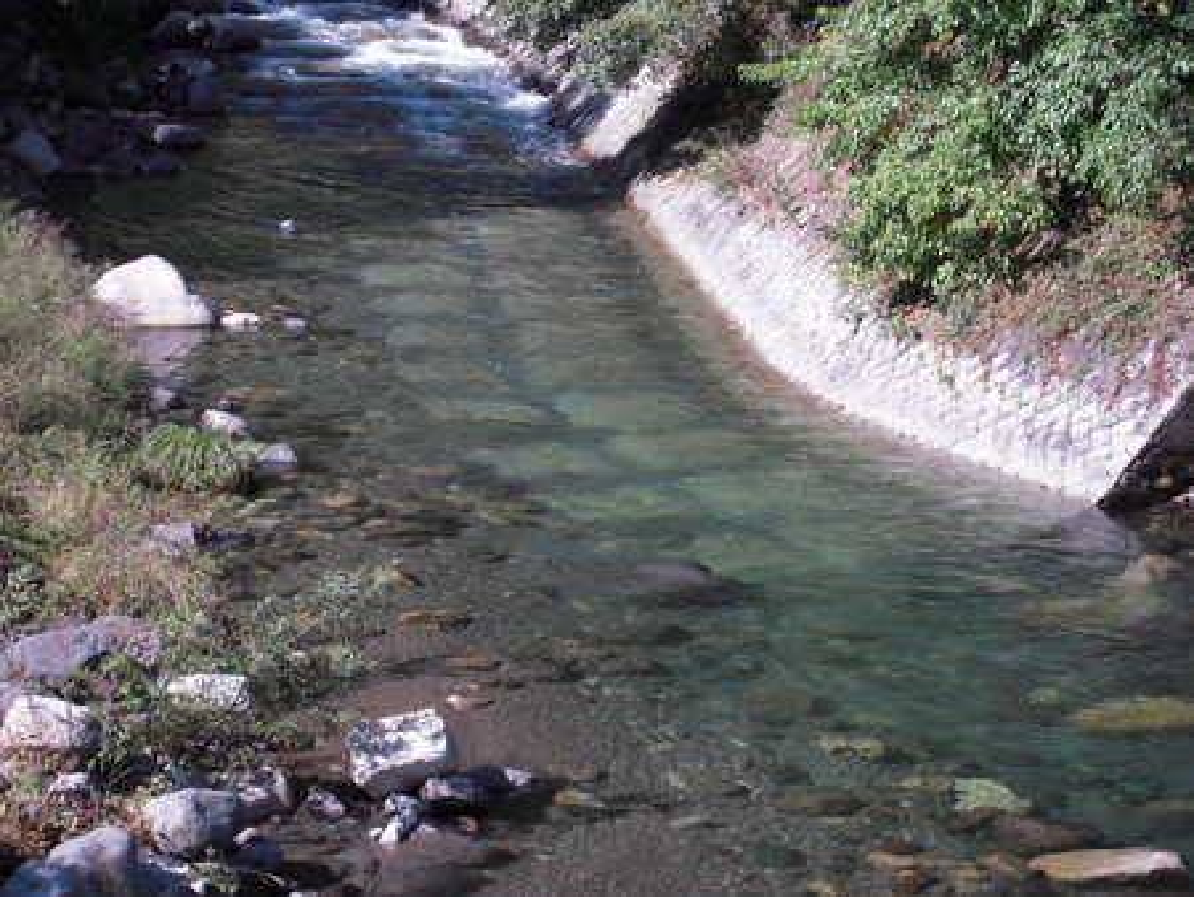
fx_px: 3865
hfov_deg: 17.6
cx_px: 597
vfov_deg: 13.2
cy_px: 448
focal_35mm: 112
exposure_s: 1/160
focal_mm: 20
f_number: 5.8
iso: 100
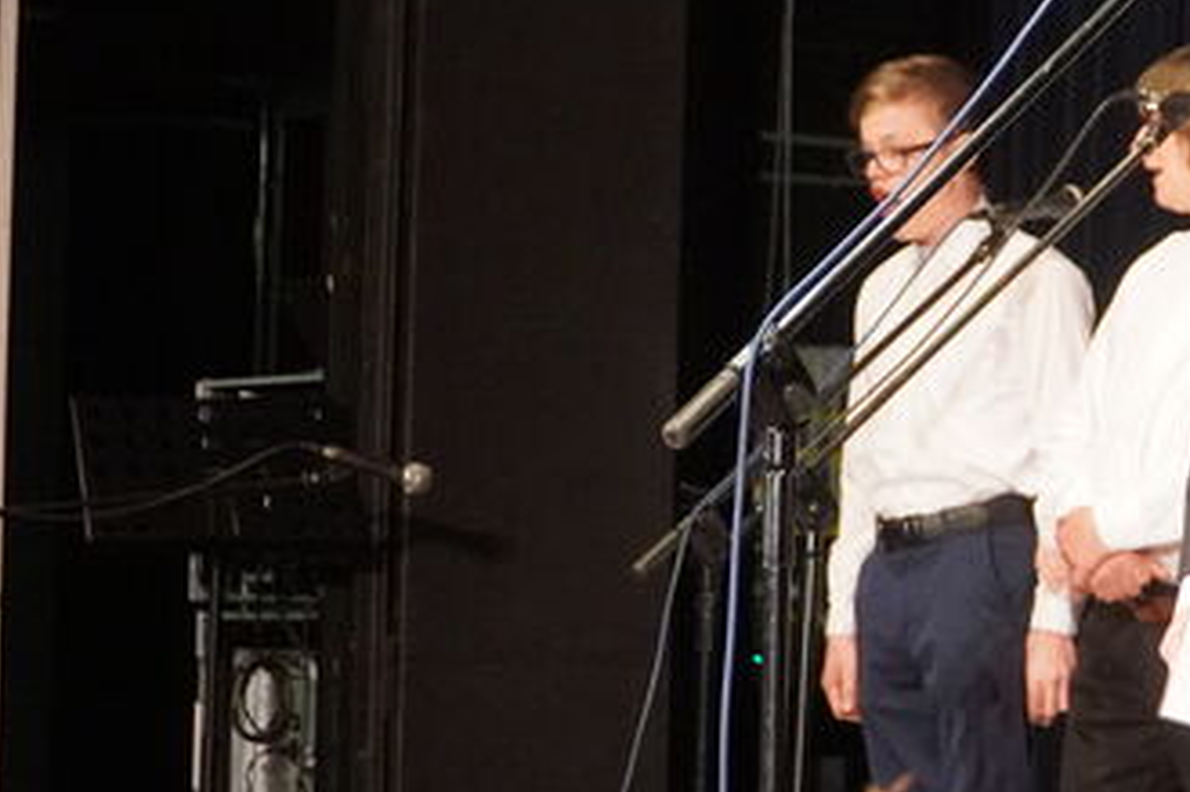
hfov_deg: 12.4
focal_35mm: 164
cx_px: 1197
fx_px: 5425
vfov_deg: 8.4
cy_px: 371
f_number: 4
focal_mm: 45
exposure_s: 1/160
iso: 6400
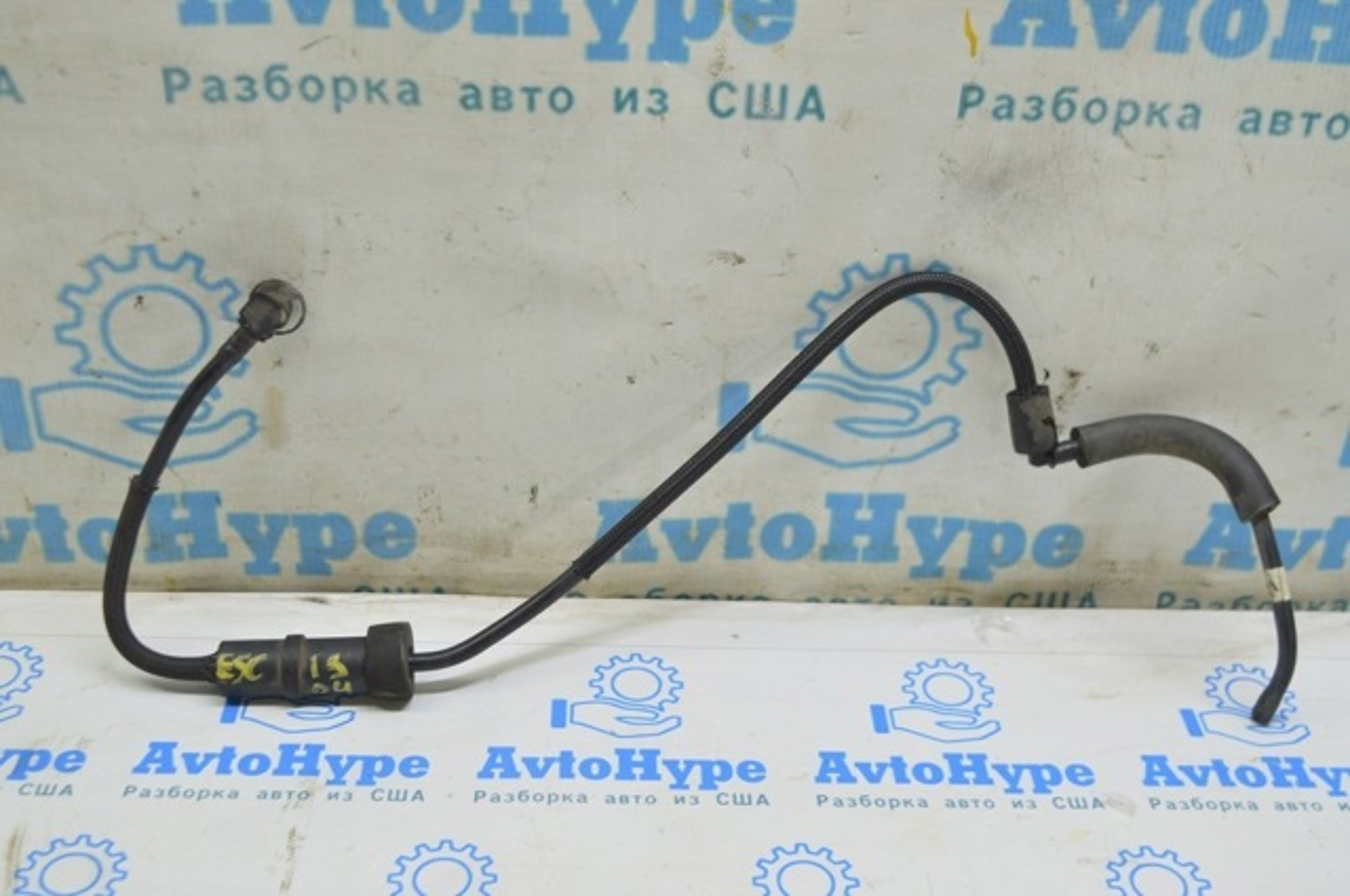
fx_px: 1685
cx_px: 675
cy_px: 448
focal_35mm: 45
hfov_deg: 43.7
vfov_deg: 29.8
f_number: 5.6
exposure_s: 1/20
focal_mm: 30
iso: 400
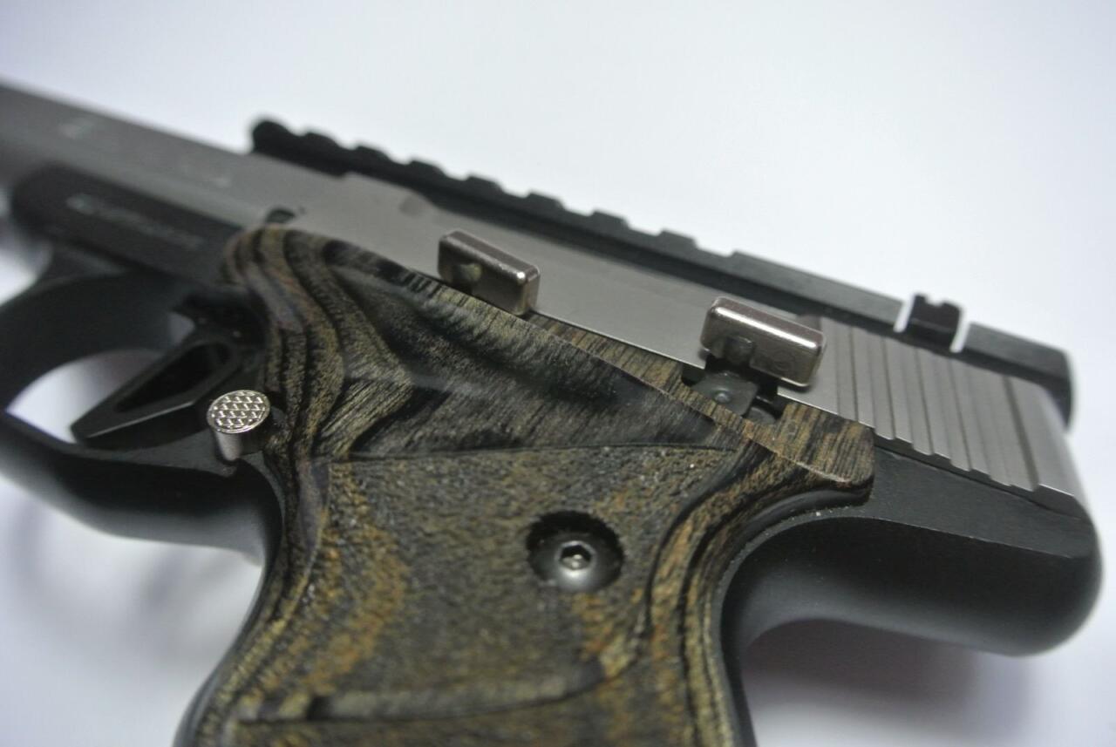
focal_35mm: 30
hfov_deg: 61.9
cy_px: 374
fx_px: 931
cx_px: 558
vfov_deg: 43.7
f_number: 3.5
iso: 800
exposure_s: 1/125
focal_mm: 11.4
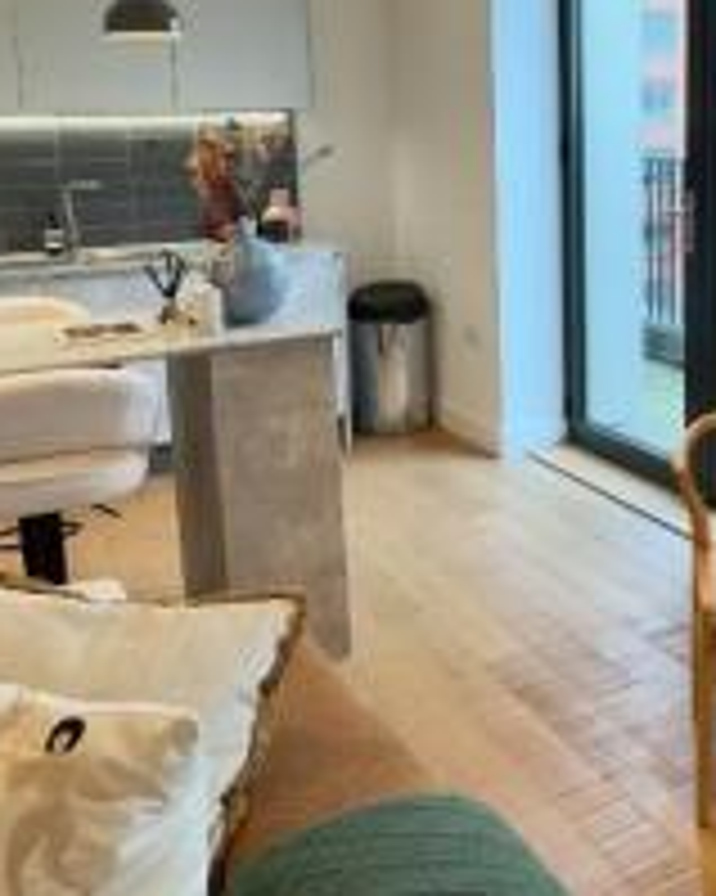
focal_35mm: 40
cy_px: 299
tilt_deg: -8.8
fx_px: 1060
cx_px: 538
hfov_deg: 36.4
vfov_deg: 45.1
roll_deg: +1.1
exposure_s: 1/100
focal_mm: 2.22
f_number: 2.2
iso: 200
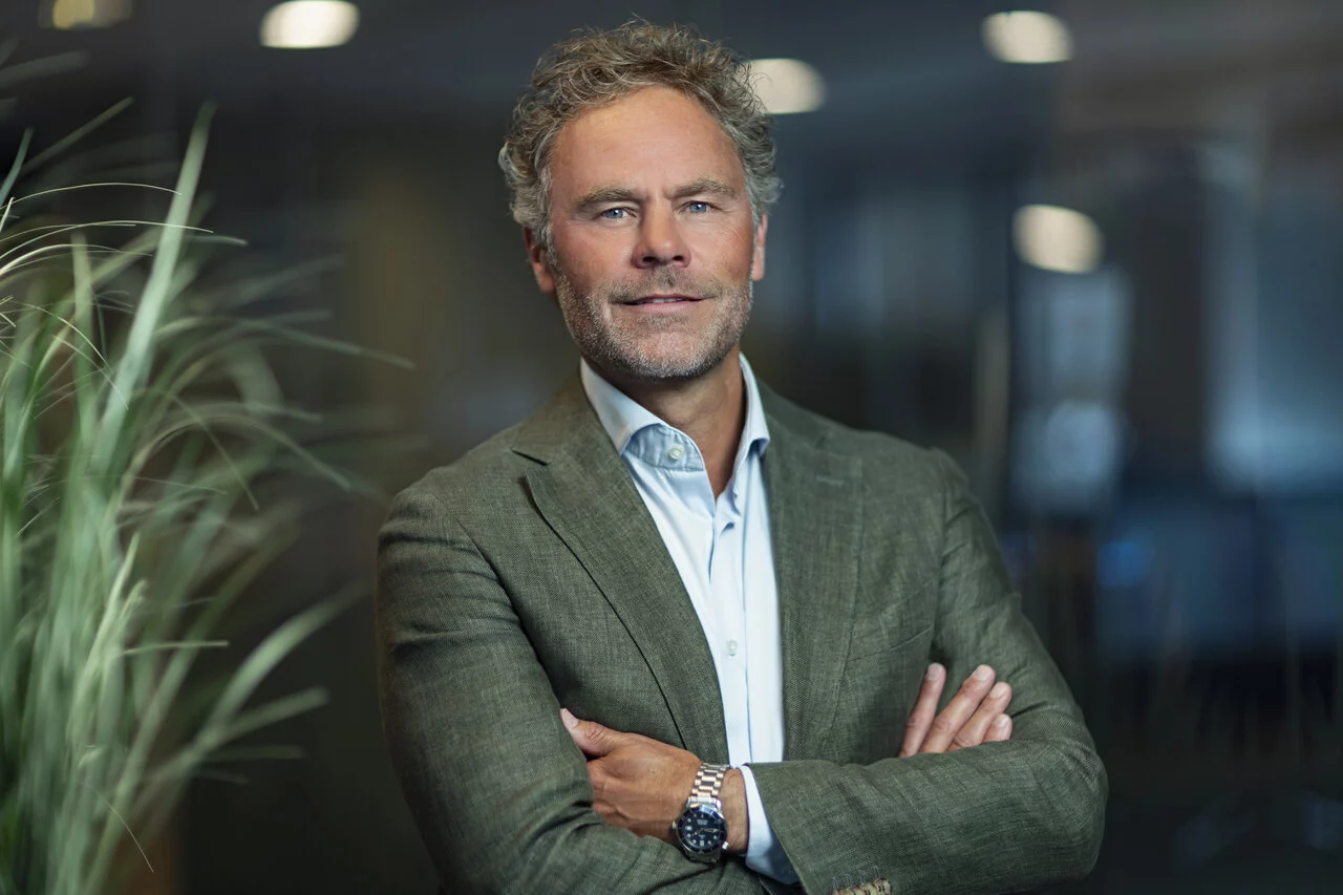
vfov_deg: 16.1
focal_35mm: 85
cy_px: 448
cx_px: 672
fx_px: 3170
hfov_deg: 23.9
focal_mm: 85
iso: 125
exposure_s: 1/400
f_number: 1.3
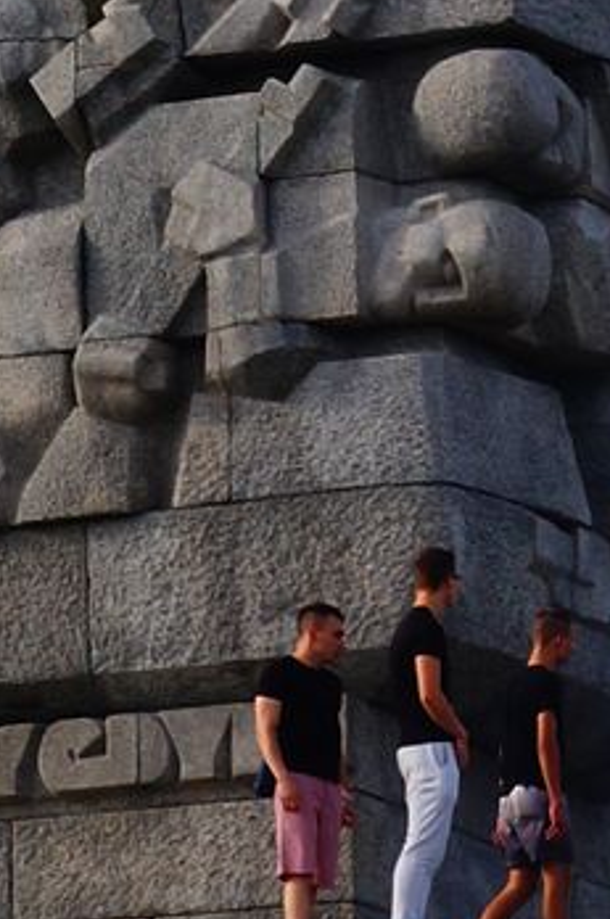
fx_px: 5277
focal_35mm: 207
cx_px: 257
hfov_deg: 6.6
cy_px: -217
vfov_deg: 9.8
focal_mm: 24
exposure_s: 1/40
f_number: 16
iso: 100
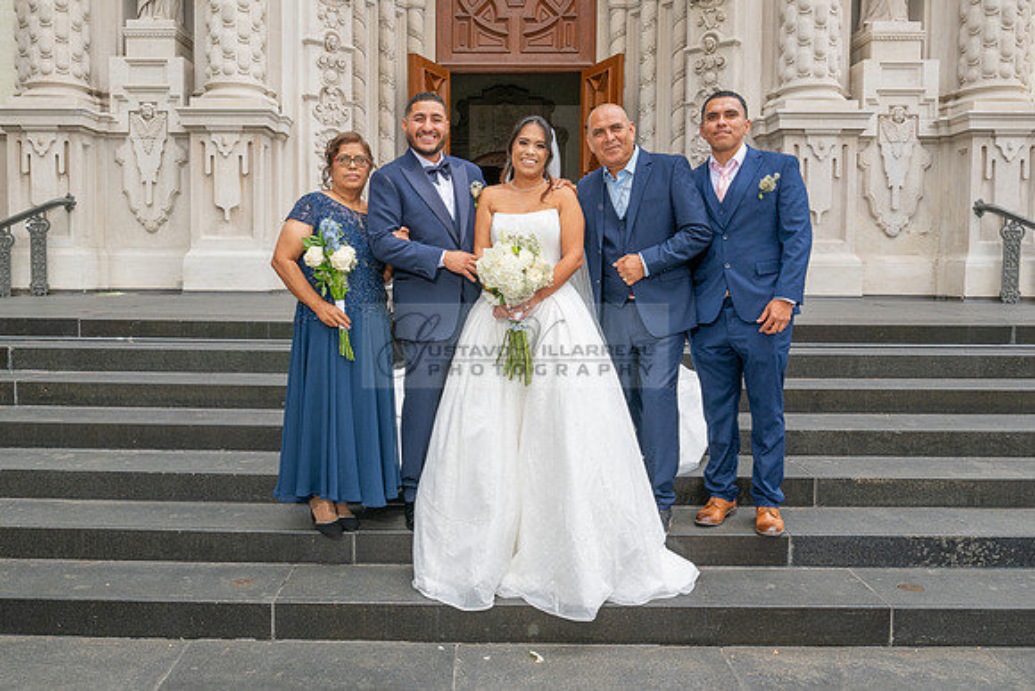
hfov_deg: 61.9
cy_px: 315
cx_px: 471
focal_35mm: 30
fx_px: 862
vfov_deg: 43.6
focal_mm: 27.5
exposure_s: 1/200
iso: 200
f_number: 8
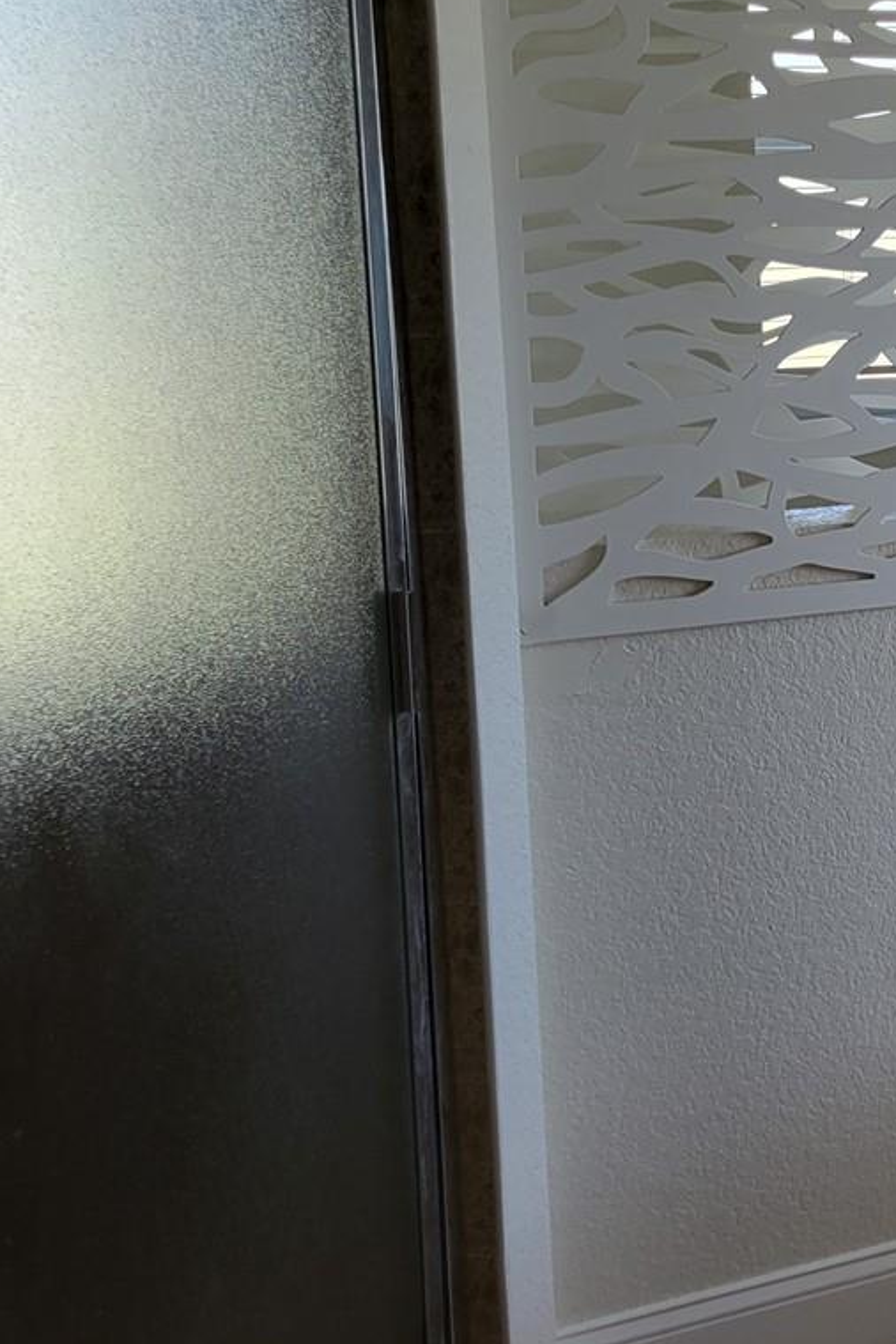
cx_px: 1190
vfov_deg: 35.0
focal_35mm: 57
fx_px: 2128
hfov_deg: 21.3
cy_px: 581
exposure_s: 1/137
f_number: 1.8
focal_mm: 5.4
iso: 40
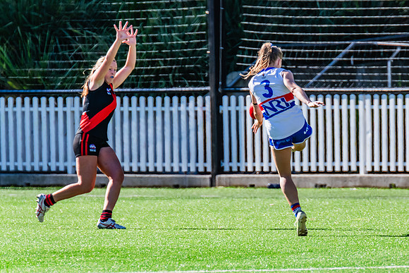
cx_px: 283
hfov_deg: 2.4
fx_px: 9669
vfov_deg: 1.6
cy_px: 98
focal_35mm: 851
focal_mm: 600
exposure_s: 1/1250
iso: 800
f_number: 8
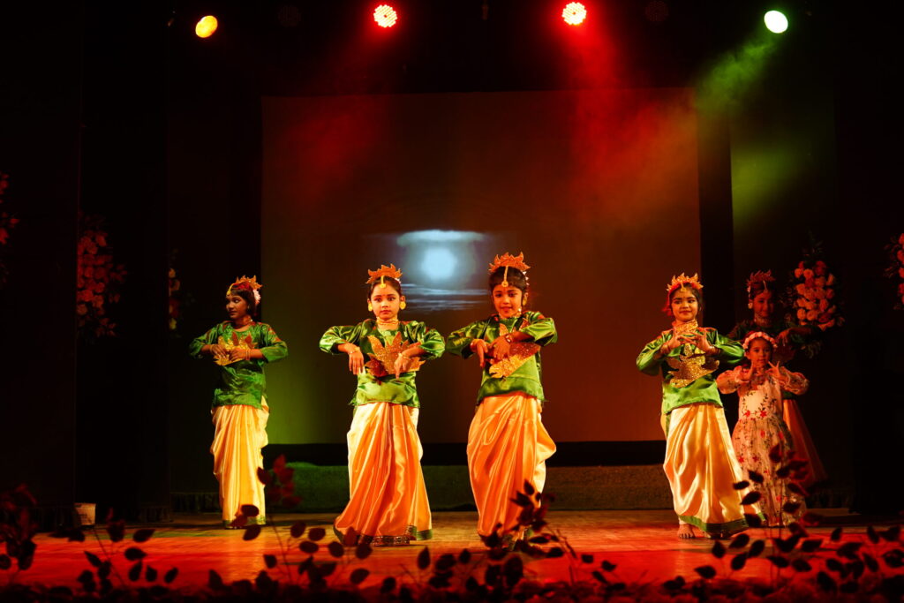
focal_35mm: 52
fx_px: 1306
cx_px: 452
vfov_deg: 26.0
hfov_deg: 38.2
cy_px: 302
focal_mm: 35
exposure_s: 1/250
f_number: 1.8
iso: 640
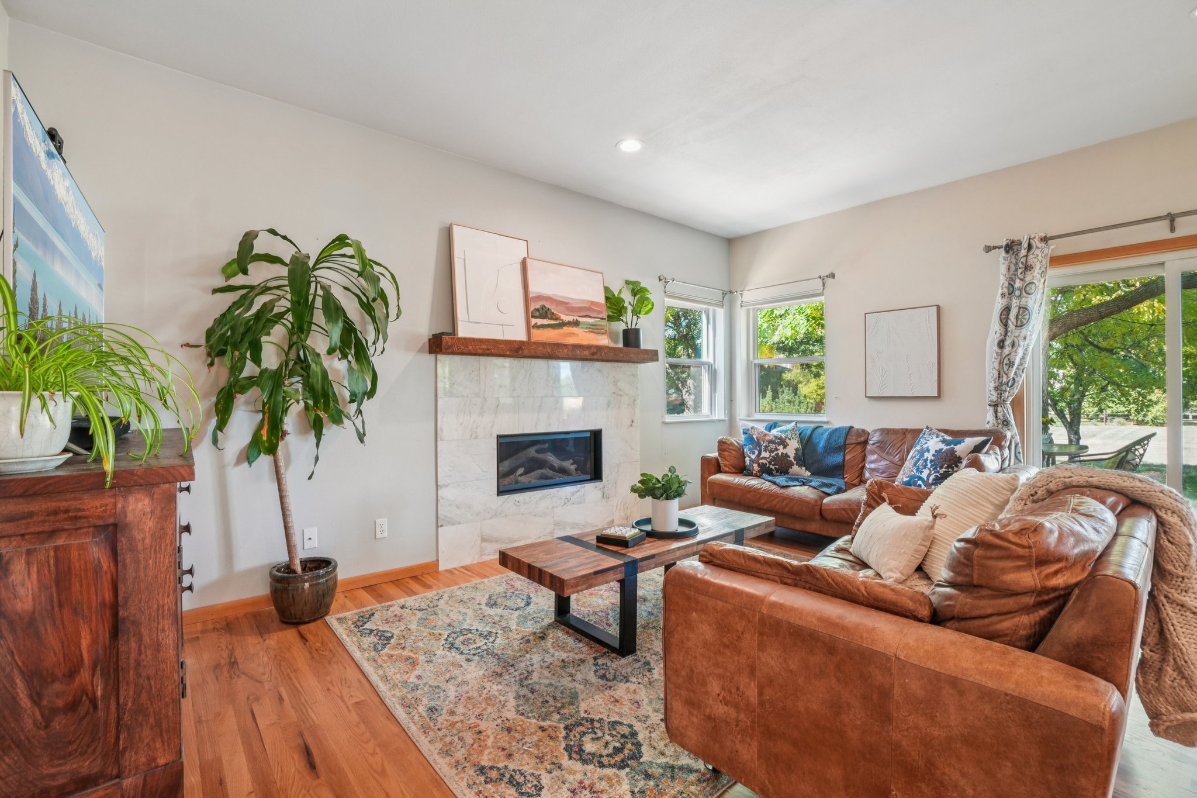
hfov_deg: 100.4
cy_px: 399
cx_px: 598
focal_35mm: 15
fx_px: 499
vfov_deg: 77.3
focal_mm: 10
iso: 400
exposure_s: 1/6
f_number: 8
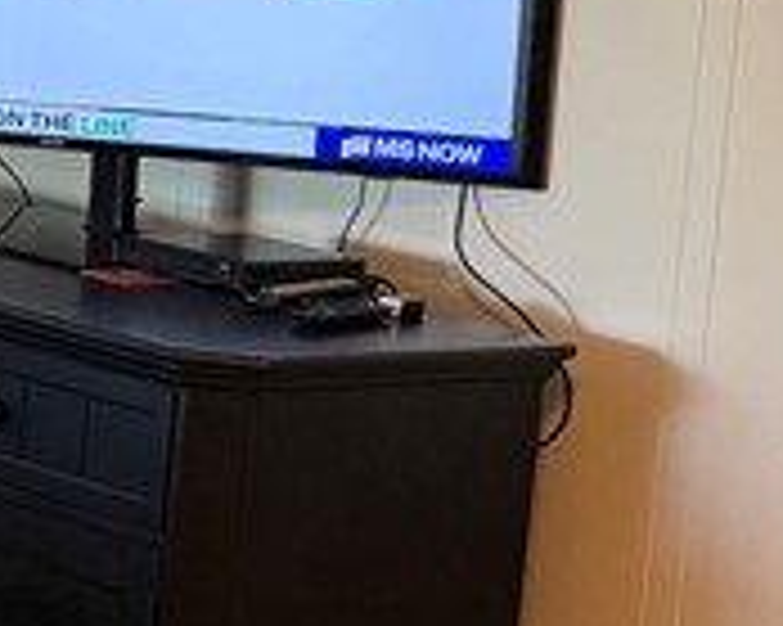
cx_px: -1040
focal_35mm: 138
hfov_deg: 11.7
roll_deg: +0.4
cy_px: 221
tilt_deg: -11.2
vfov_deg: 11.2
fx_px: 3196
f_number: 1.78
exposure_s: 1/60
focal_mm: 6.76
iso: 250
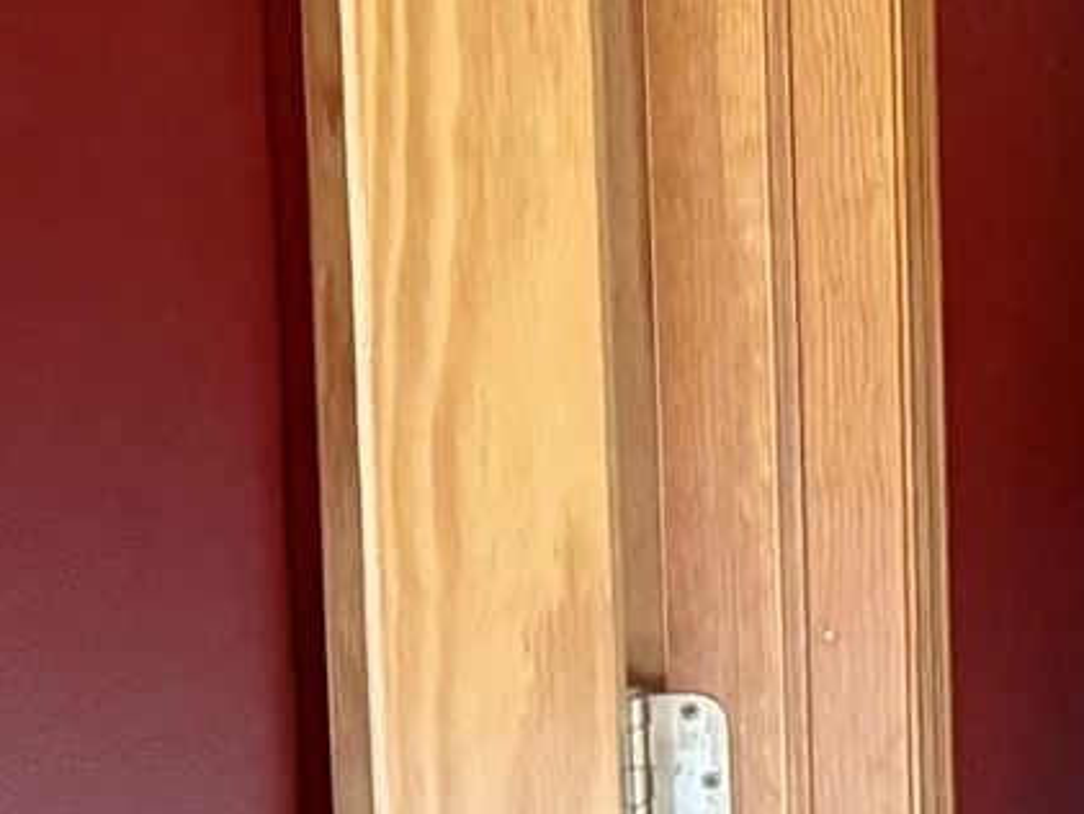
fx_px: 5482
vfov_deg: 8.2
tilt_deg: -9.7
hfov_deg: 10.5
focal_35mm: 175
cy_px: -708
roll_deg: +0.1
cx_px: 2016
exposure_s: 1/40
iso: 1000
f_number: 1.78
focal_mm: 6.76
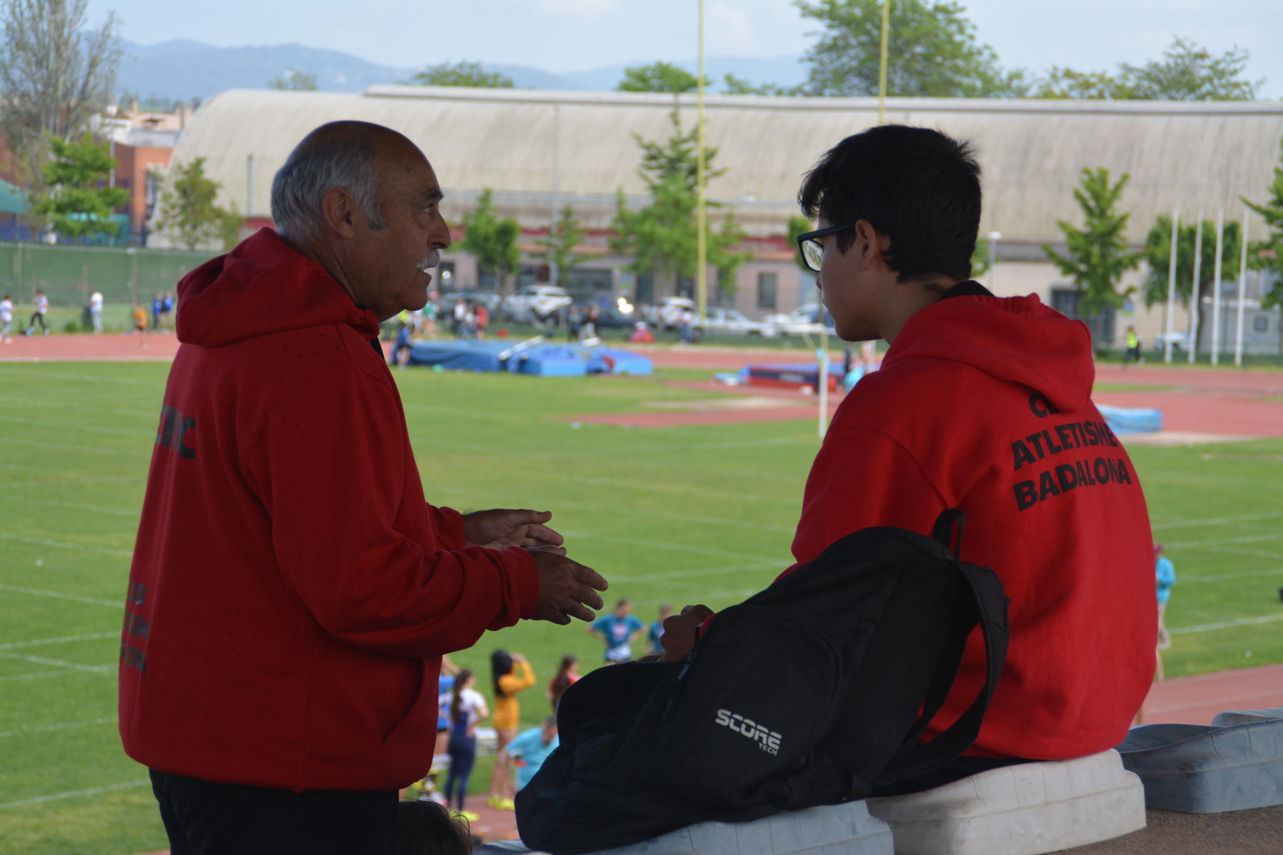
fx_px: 3528
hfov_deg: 20.6
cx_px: 642
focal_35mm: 99
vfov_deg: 13.8
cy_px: 428
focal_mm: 66
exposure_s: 1/500
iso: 220
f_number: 5.6
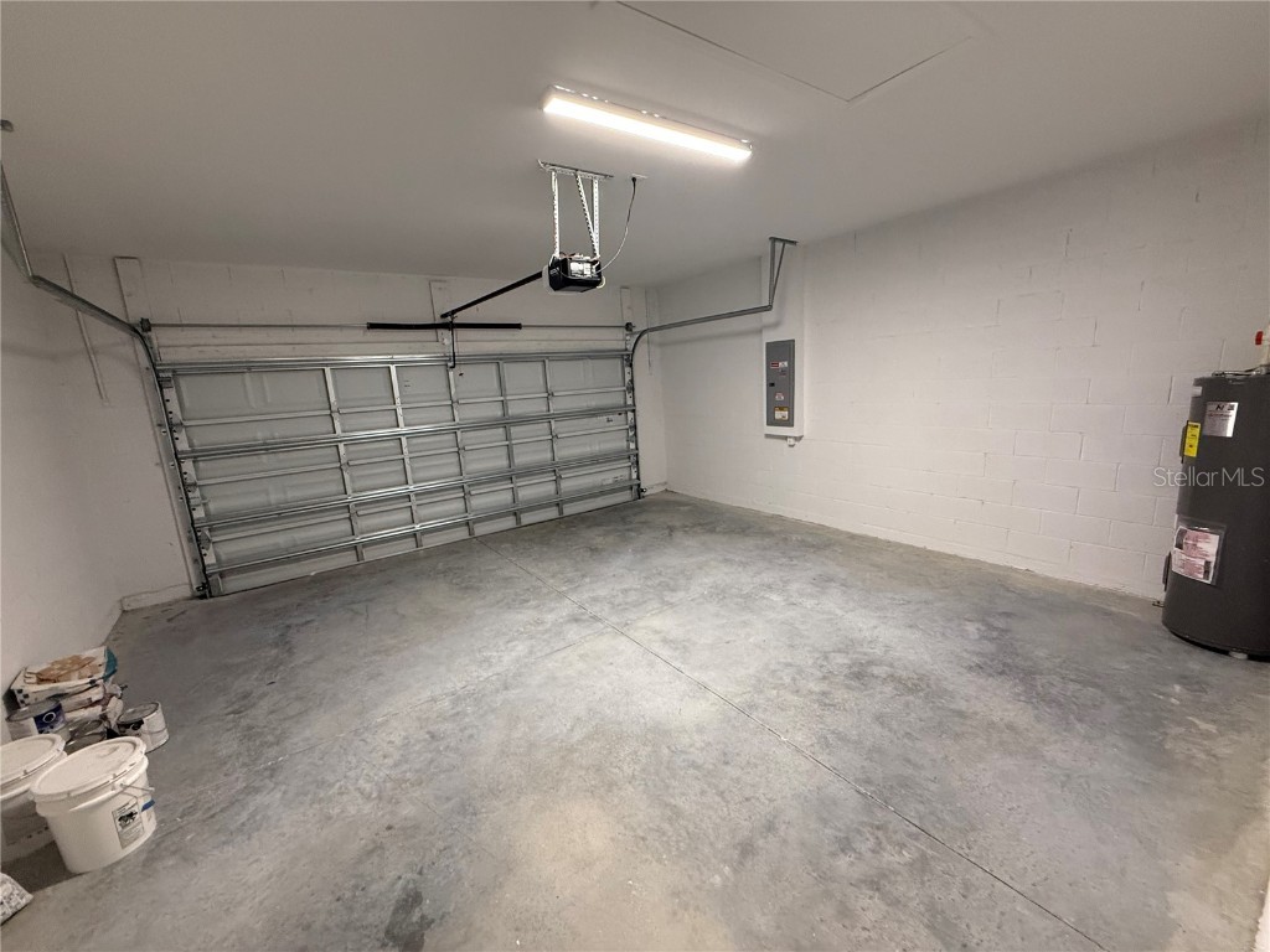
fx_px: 514
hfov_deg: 102.1
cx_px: 635
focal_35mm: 14
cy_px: 476
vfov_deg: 85.7
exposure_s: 1/60
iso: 400
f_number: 2.2
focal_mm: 2.22
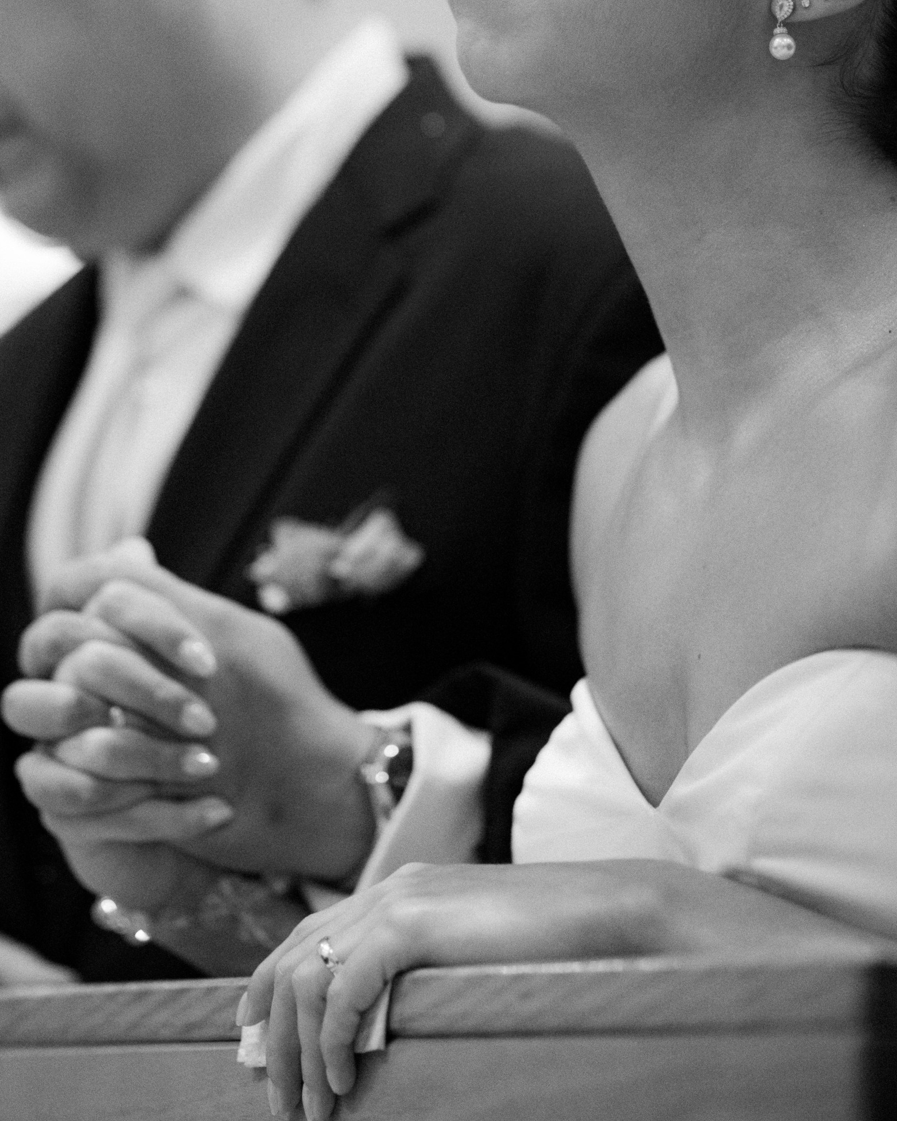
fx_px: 5210
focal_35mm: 157
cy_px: 250
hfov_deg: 9.8
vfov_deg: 12.2
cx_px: 309
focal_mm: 85
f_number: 2
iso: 2500
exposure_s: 1/320
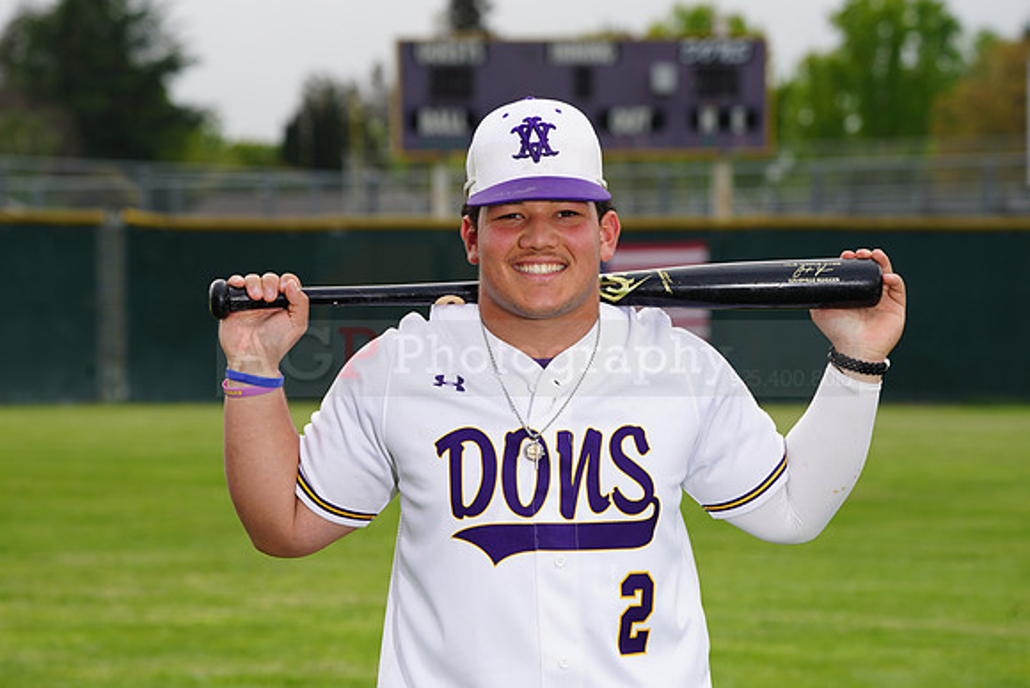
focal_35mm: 185
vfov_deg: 7.4
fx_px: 5294
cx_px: 515
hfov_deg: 11.1
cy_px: 344
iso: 200
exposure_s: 1/250
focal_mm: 185
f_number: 9
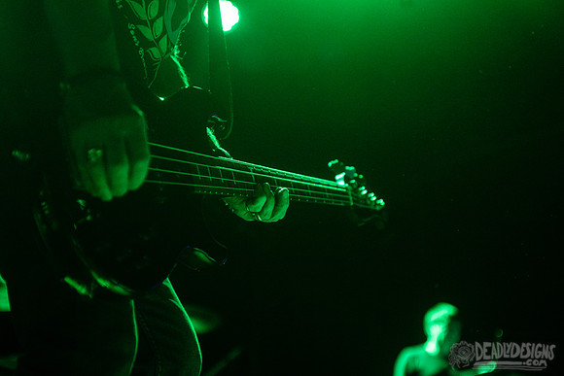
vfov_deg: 19.5
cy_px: 188
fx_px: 1097
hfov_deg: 28.8
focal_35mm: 70
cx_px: 282
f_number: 3.2
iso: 3200
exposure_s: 1/250
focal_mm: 70
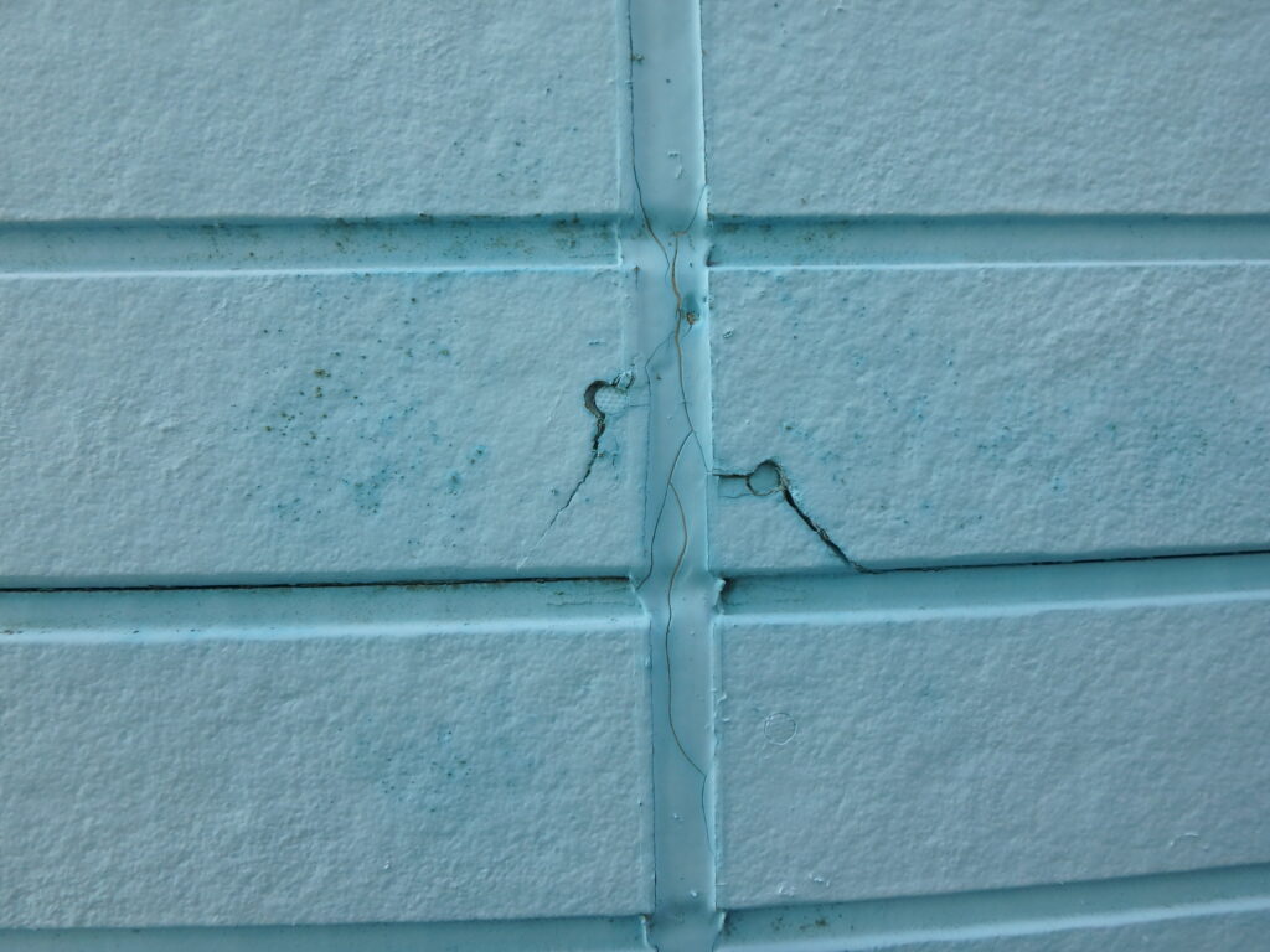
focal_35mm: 21
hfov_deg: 79.0
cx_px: 635
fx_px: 770
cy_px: 476
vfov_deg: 63.4
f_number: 3.5
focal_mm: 3.7
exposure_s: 1/200
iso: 125
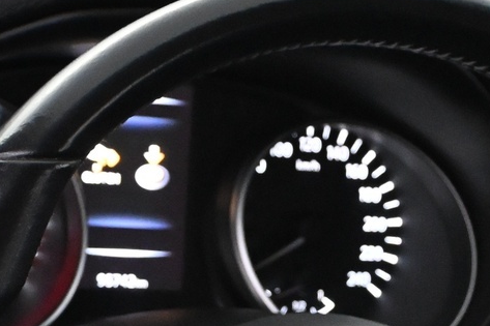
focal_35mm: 162
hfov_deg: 12.6
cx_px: 382
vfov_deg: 8.4
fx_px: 2202
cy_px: 417
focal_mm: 31.5
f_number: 5
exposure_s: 1/60
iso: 5600
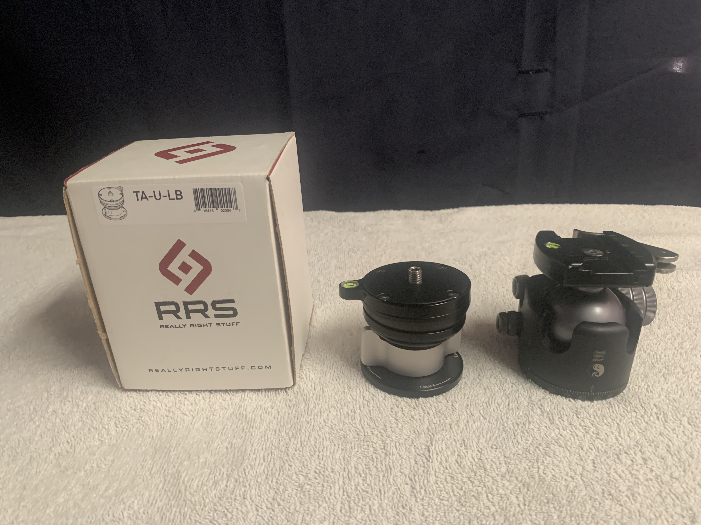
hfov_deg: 67.3
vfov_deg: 53.1
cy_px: 262
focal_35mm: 26
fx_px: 527
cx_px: 350
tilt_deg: -26.4
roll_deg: +2.5
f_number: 1.8
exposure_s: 1/40
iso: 250
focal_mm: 4.25
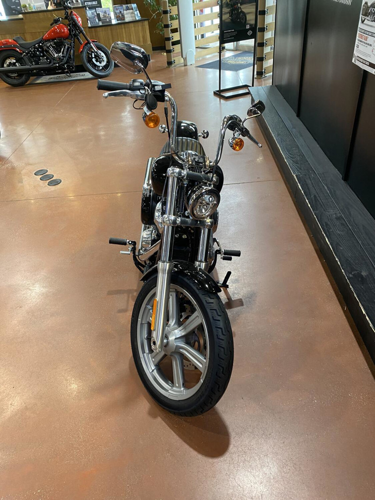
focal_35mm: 26
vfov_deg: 67.3
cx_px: 188
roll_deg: +6.7
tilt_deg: -35.0
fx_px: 376
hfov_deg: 53.1
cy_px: 250
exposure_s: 1/60
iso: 160
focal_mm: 4.25
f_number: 1.8
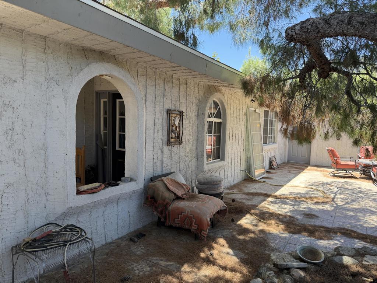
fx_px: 261
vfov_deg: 56.8
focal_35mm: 24
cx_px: 188
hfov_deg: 71.6
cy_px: 142
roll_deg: -2.0
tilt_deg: -4.1
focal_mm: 6.76
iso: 100
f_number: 1.78
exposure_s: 1/435
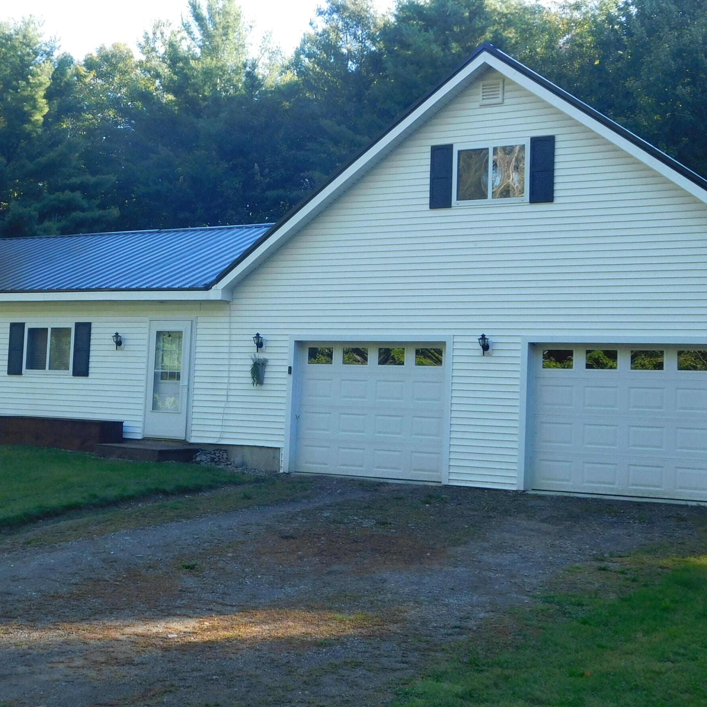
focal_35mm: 54
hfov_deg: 31.5
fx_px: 1248
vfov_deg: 31.6
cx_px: 275
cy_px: 294
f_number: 3.5
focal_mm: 6.3
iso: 125
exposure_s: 1/160
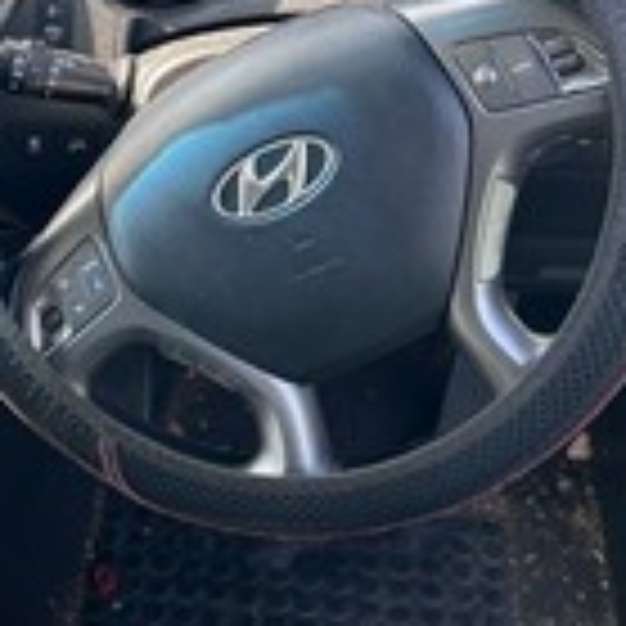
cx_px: 68
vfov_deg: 29.6
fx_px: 1187
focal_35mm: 58
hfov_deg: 28.5
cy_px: 306
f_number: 1.5
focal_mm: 5.7
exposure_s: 1/137
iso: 32
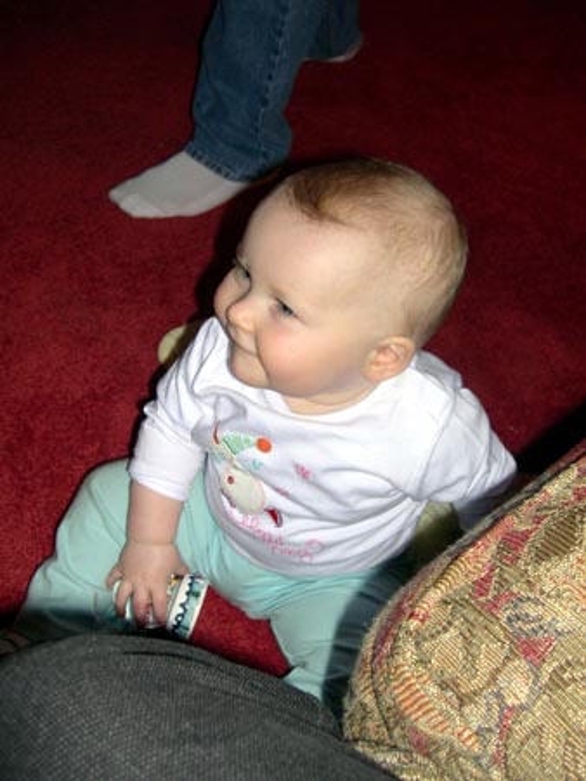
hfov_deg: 37.8
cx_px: 293
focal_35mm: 38
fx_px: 857
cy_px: 390
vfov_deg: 49.0
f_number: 2.8
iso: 100
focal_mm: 8
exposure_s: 1/60
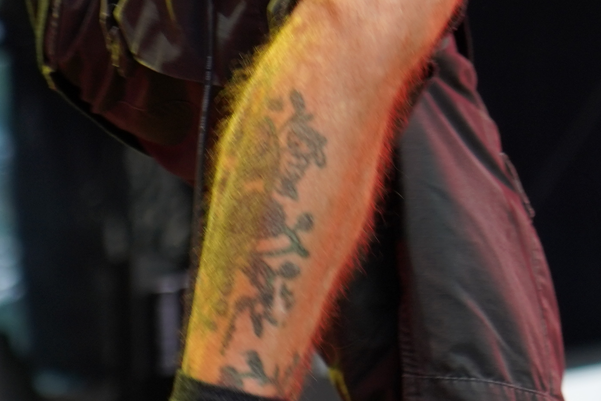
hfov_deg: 4.6
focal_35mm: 445
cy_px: -221
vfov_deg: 3.1
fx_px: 7429
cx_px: 367
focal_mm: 104
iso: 250
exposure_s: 1/125
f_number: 4
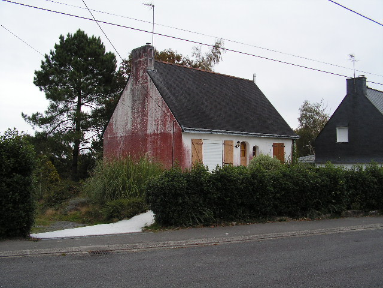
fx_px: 398
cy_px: 144
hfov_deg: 51.4
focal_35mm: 36
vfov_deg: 39.7
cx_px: 192
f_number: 3.2
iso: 50
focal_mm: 6
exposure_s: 1/50
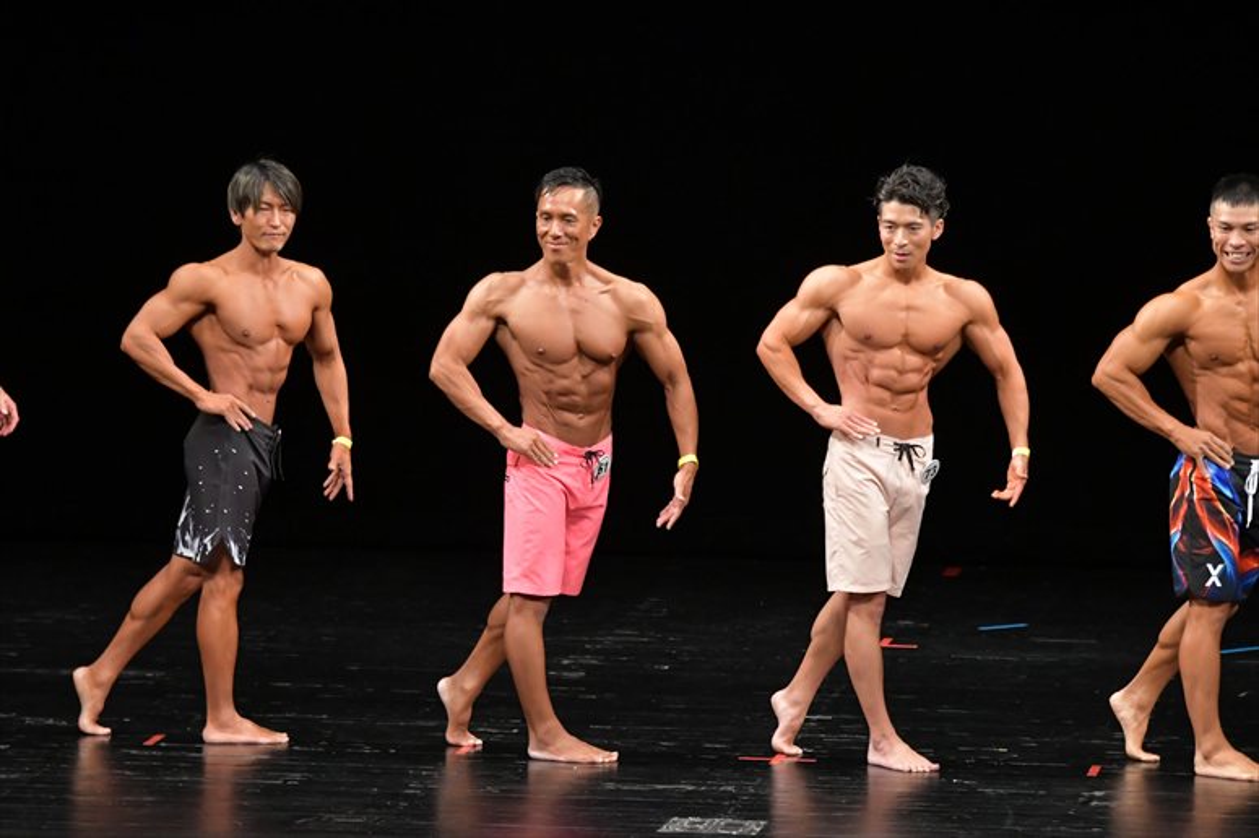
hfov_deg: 8.6
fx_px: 8389
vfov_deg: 5.7
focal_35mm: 240
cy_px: 419
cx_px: 630
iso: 3200
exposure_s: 1/400
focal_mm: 160
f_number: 5.6
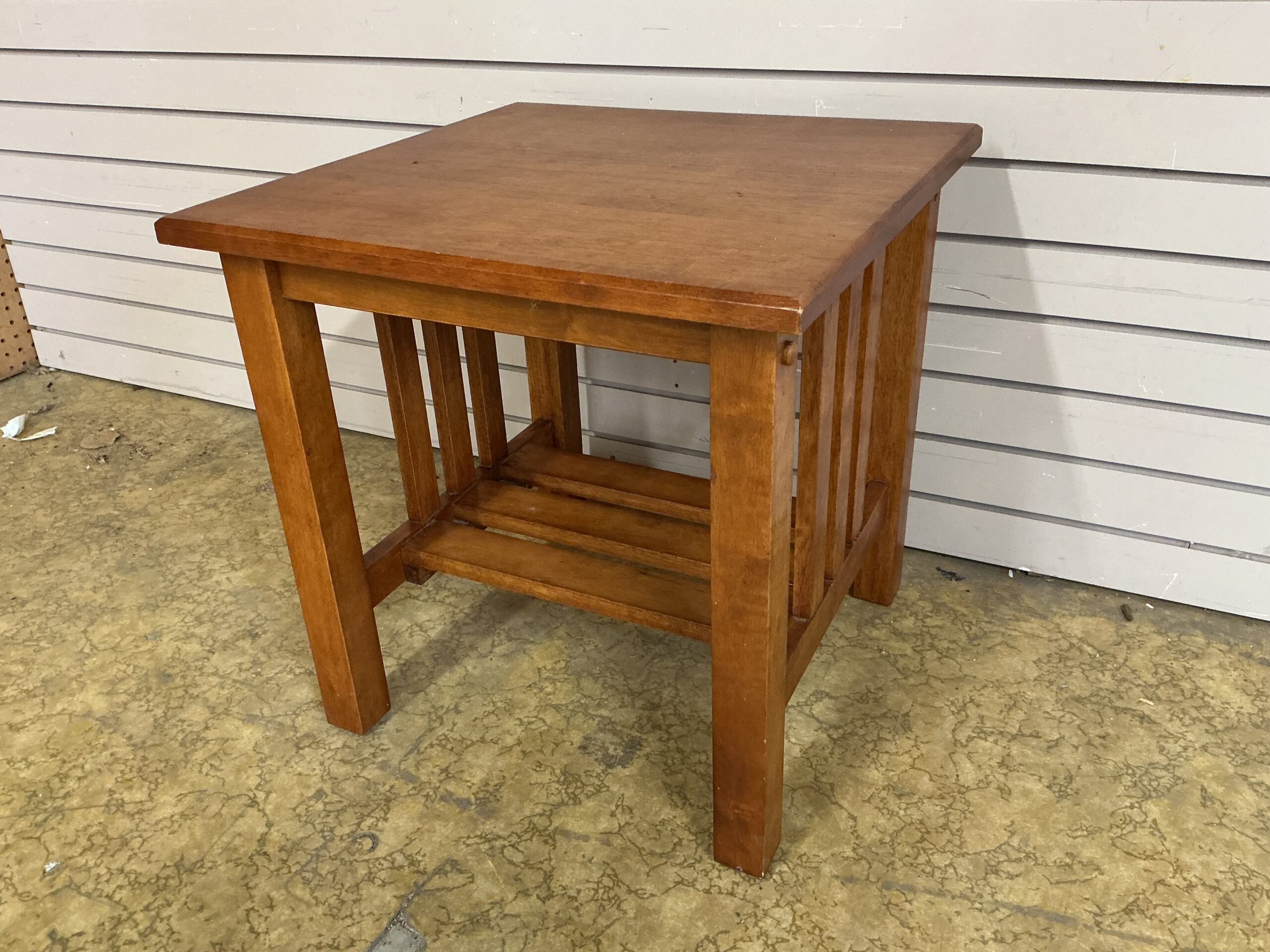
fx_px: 1064
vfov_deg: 48.2
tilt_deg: -29.4
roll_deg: +2.0
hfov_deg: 61.7
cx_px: 635
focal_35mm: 29
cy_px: 476
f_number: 1.8
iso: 200
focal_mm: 3
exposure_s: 1/60
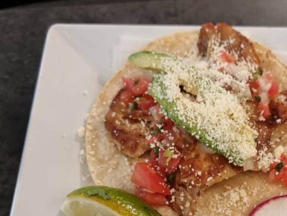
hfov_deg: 39.9
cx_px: 221
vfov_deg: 30.9
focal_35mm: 46
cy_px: 165
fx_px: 382
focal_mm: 6.7
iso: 200
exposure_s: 1/40
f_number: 1.8
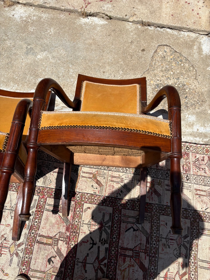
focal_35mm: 26
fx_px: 210
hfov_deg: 53.1
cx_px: 105
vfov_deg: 67.3
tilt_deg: -66.3
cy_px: 140
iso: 50
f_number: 1.6
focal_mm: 5.96
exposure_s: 1/4950
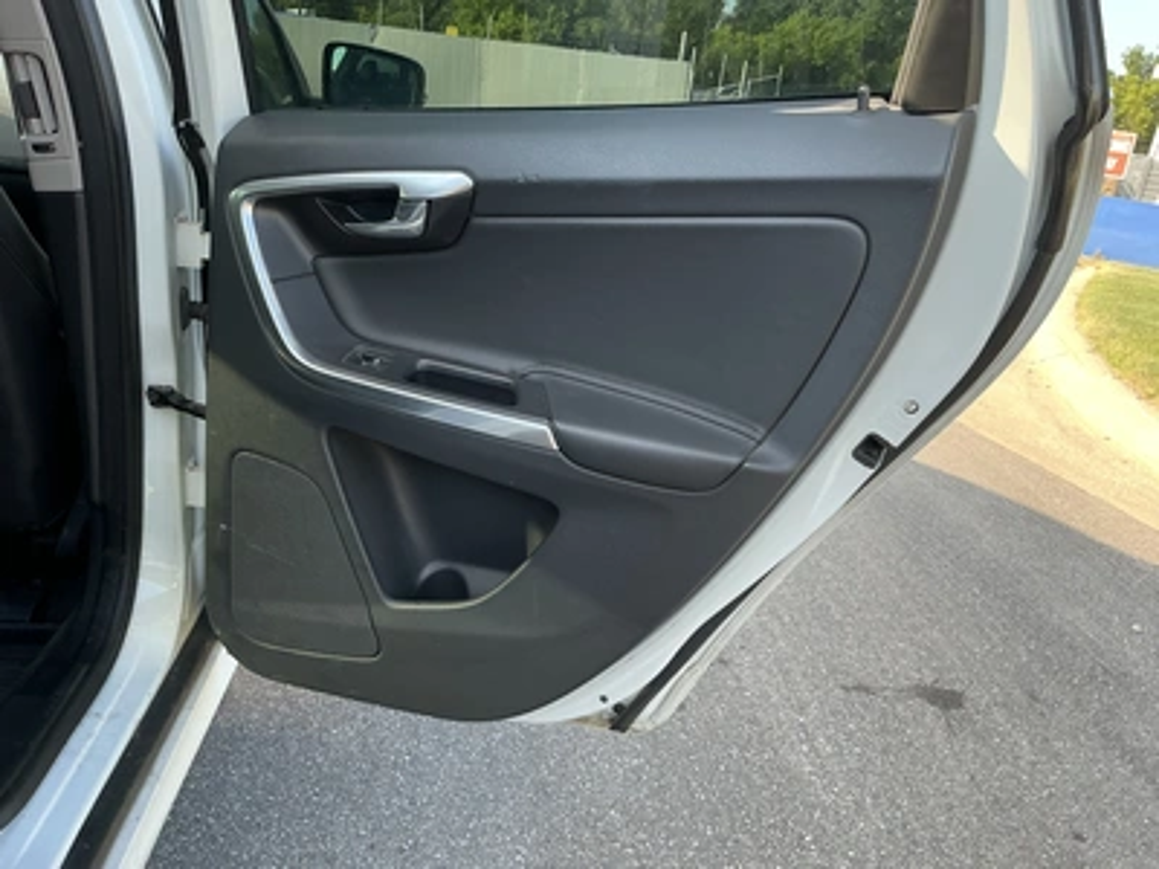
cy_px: 434
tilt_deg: -16.5
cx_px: 580
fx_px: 937
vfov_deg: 49.7
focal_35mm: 28
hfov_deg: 63.4
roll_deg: -8.3
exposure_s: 1/125
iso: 16
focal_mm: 3
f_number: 1.8
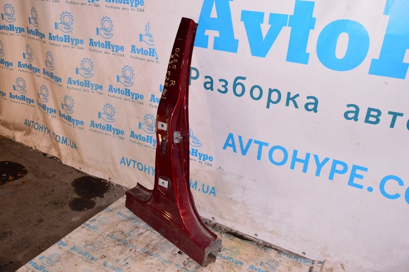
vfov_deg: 43.5
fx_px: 341
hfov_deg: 62.0
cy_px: 136
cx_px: 204
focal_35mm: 30
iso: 1600
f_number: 8
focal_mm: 20
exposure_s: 1/200
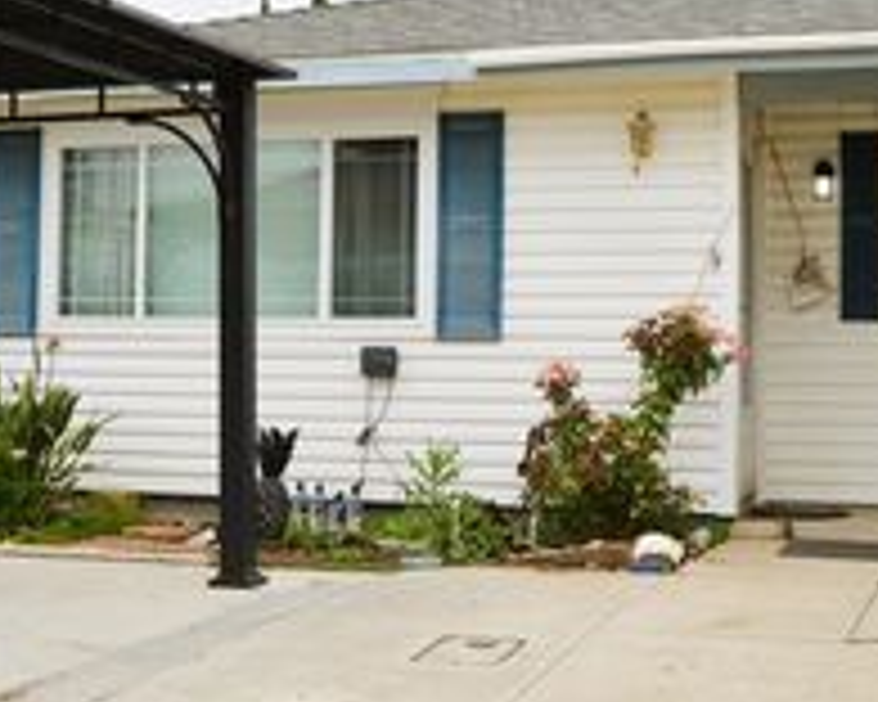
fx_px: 1689
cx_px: 378
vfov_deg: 23.5
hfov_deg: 29.1
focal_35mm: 65
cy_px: 302
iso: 100
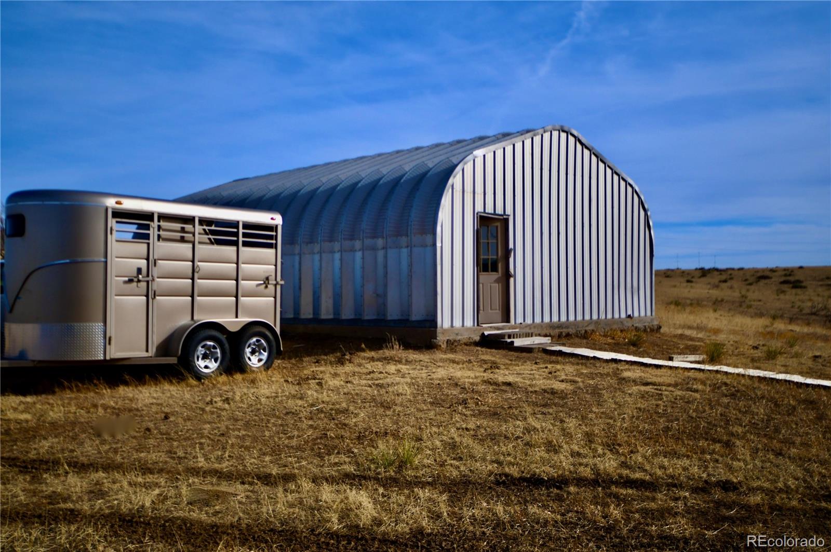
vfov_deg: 36.8
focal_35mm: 36
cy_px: 276
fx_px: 830
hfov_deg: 53.2
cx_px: 416
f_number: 4.5
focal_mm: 24
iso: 400
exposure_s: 1/1250
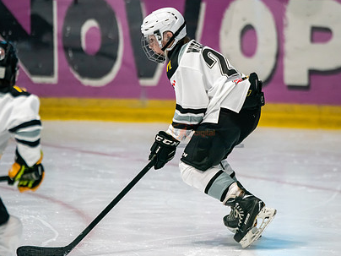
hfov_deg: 5.2
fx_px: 3724
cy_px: 135
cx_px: 208
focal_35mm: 378
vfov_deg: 3.9
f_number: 3.2
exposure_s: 1/1600
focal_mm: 274
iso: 3200
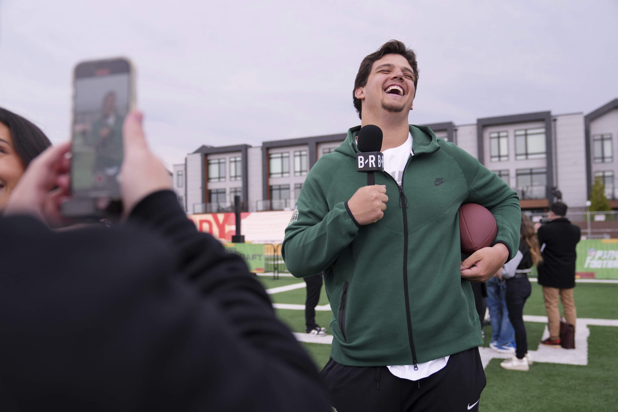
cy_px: 206
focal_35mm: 32
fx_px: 549
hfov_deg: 58.7
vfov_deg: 41.1
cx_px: 309
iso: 250
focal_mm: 32
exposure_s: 1/1000
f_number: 3.2
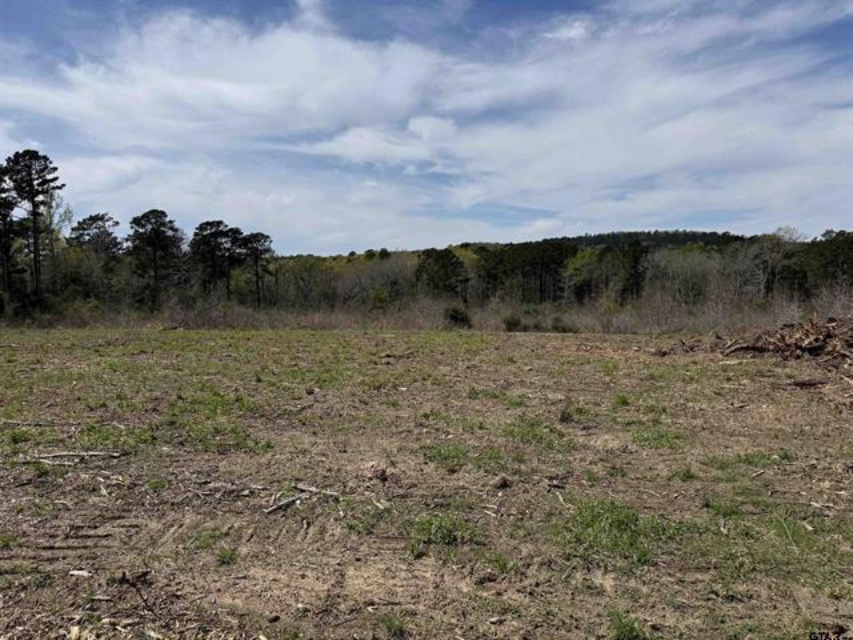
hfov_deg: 71.6
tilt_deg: -5.1
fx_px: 591
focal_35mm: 24
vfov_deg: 56.8
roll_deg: +1.2
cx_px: 426
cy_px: 320
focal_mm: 6.76
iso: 80
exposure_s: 1/9091
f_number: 1.78
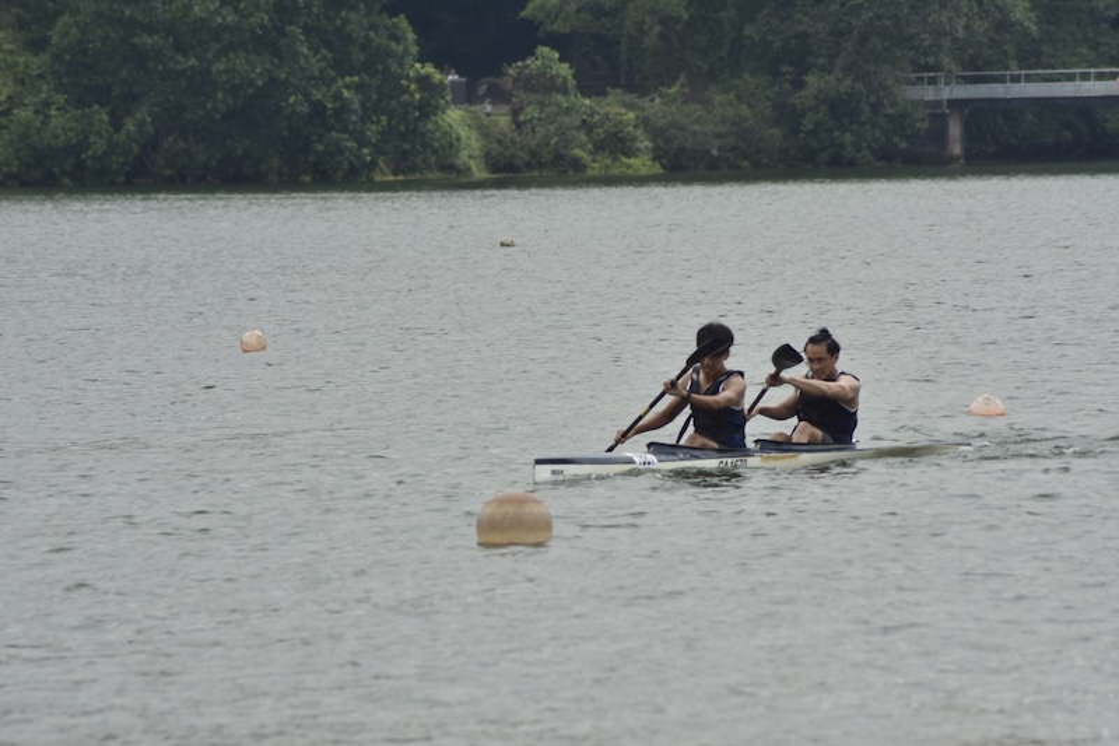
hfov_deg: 4.6
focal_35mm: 450
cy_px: 373
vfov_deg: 3.1
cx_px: 560
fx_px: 13984
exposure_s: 1/400
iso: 160
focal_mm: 300
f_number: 8
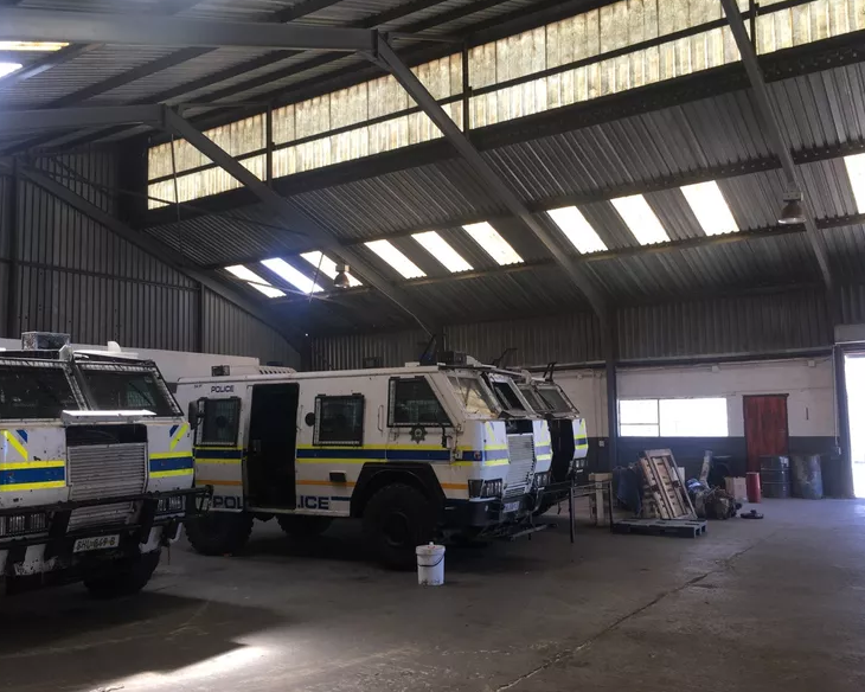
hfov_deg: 57.1
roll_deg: +1.3
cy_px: 347
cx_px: 456
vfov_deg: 47.1
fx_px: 794
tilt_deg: +5.6
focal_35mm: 31
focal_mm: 4.15
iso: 25
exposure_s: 1/50
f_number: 2.2
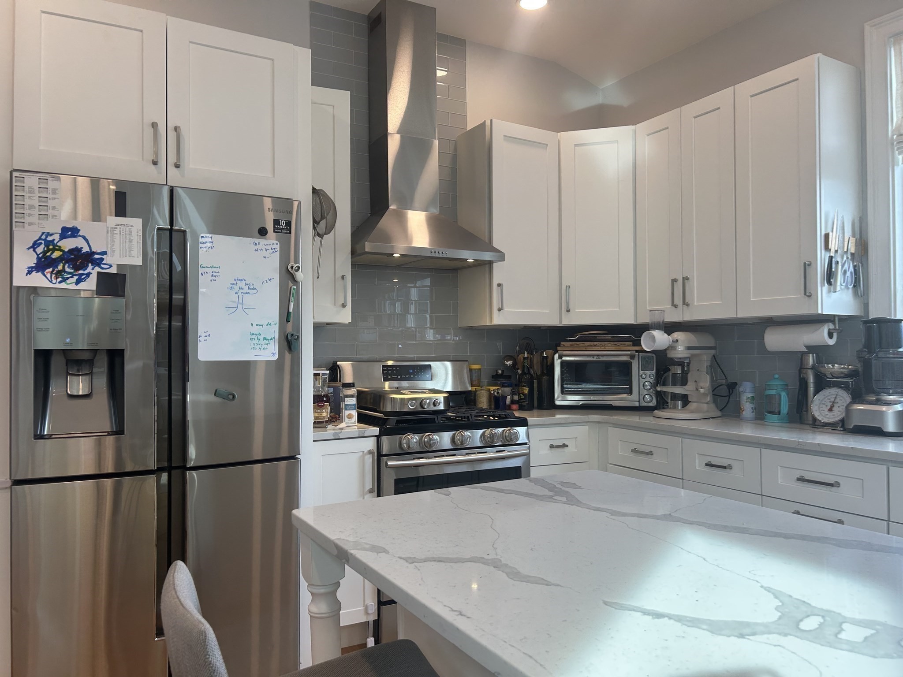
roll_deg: +0.2
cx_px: 452
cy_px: 338
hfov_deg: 67.3
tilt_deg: +0.5
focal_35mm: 26
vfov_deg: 53.1
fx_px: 678
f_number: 1.5
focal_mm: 5.7
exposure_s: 1/120
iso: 50
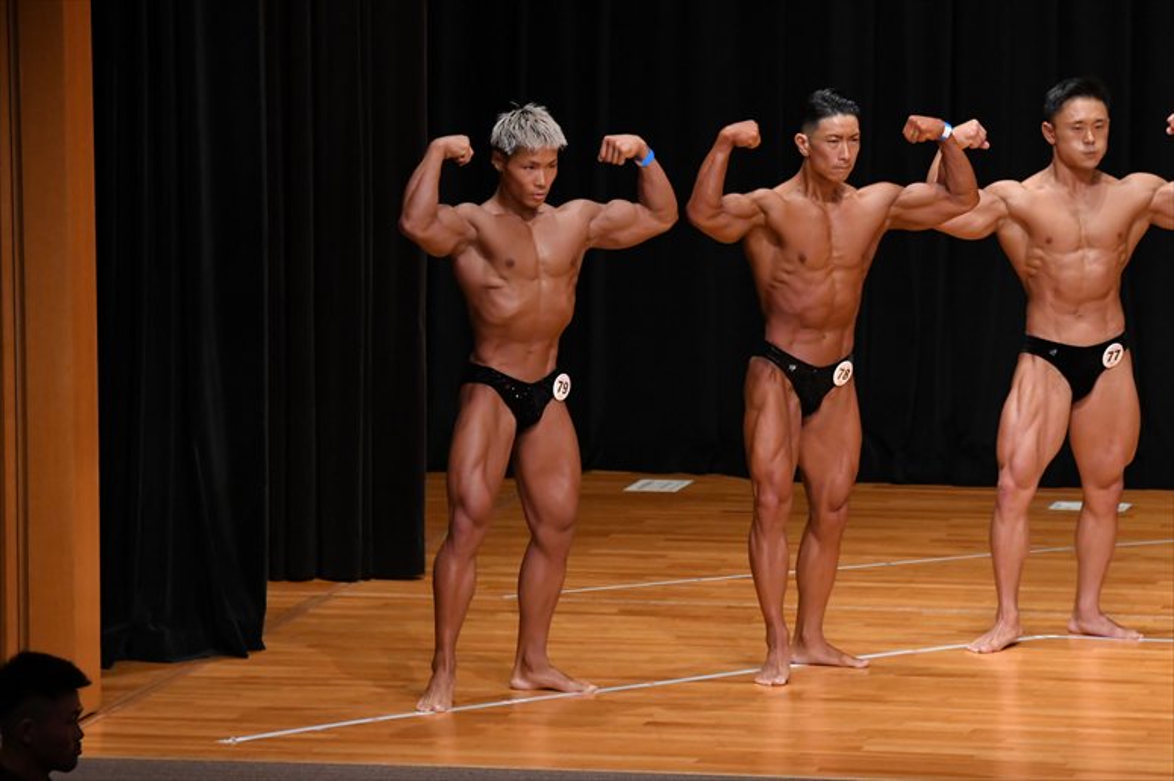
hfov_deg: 8.6
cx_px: 587
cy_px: 390
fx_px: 7823
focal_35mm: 240
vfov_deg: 5.7
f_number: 5.6
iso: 4000
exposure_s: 1/400
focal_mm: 160
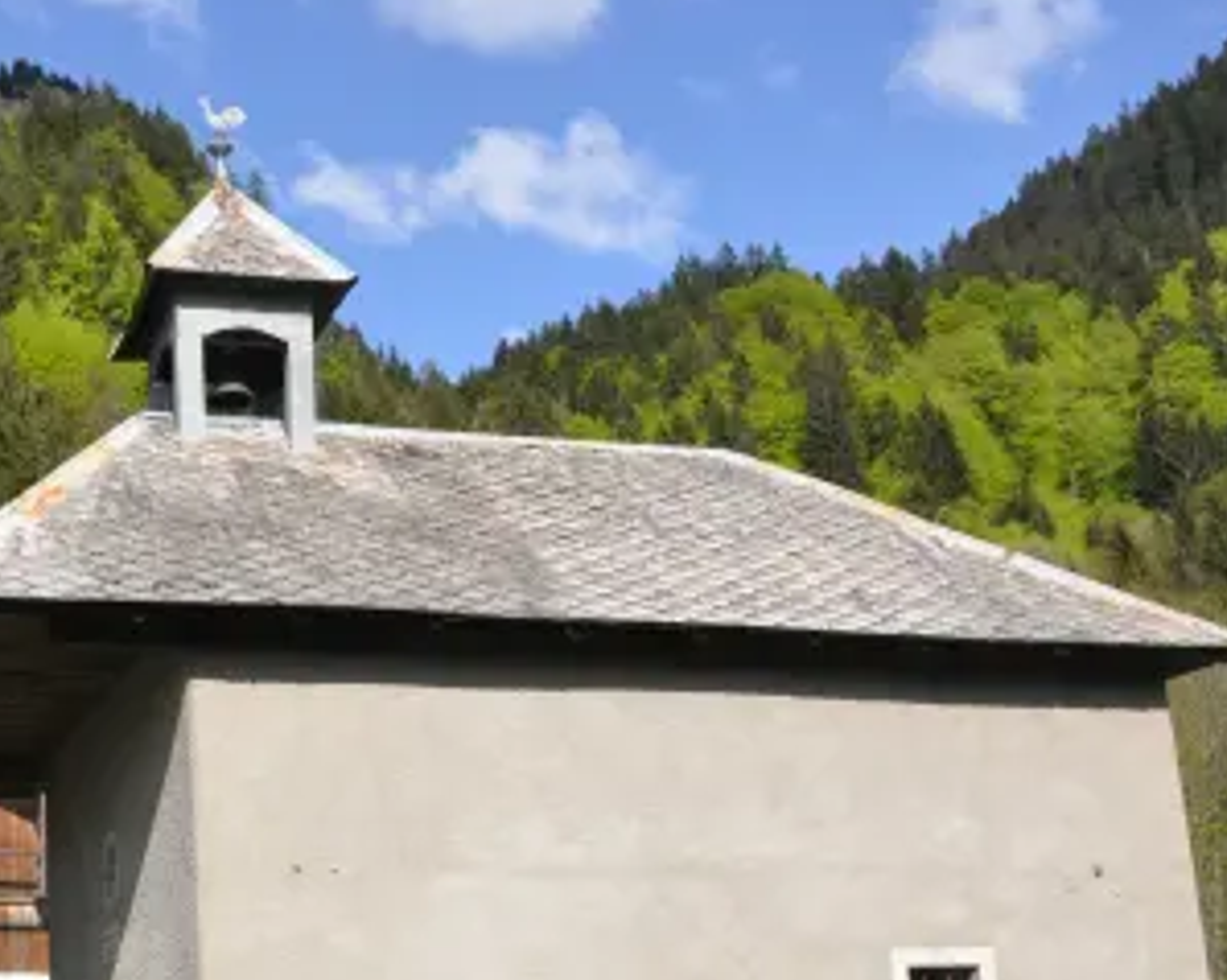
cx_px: 0
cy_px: 747
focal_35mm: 51
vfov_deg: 29.2
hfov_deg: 33.5
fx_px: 1851
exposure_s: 1/800
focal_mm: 18
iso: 800
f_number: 14
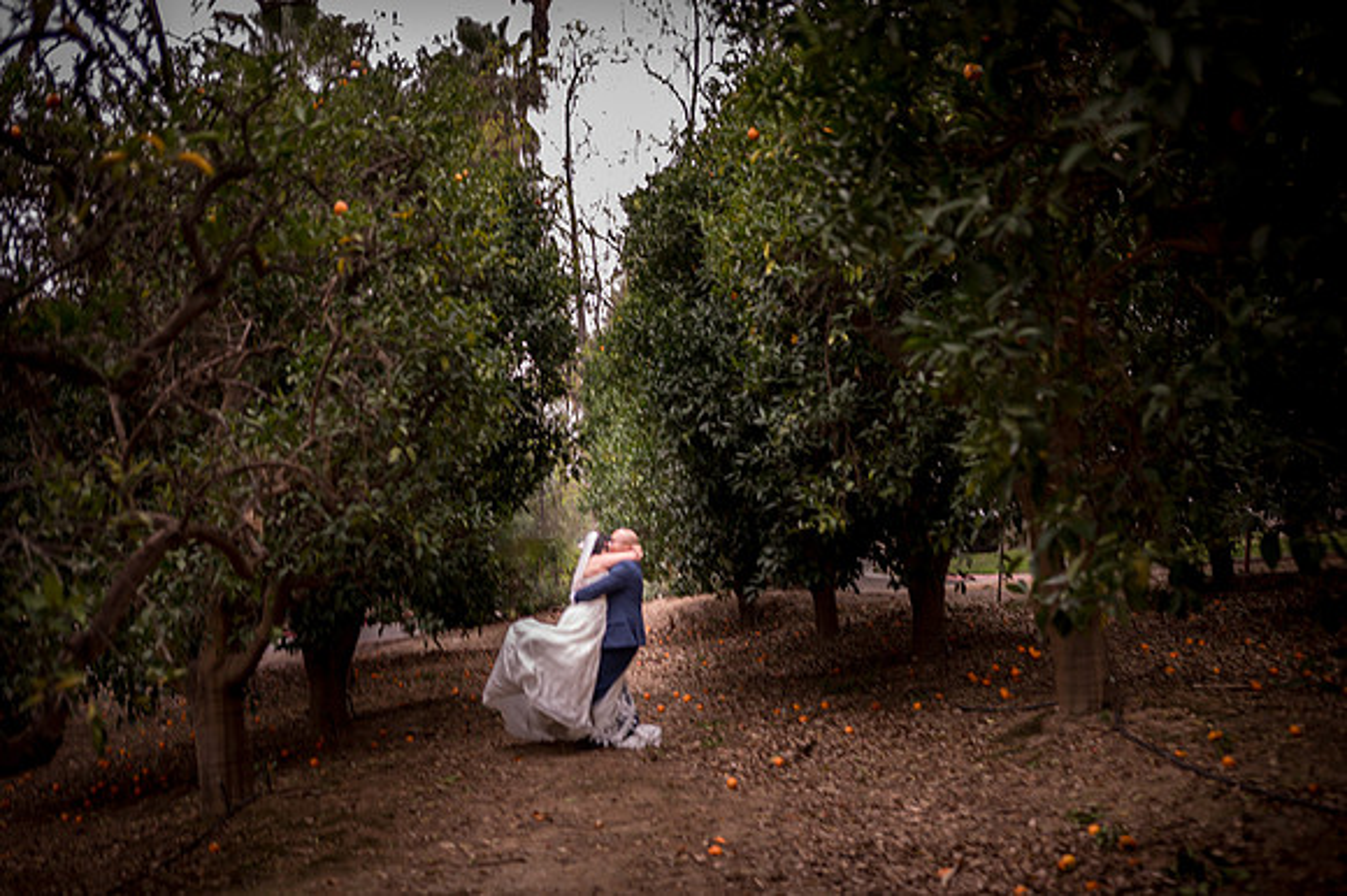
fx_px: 1496
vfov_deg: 33.4
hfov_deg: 48.5
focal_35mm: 40
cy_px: 448
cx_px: 674
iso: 100
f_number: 2
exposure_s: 1/80
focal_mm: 40
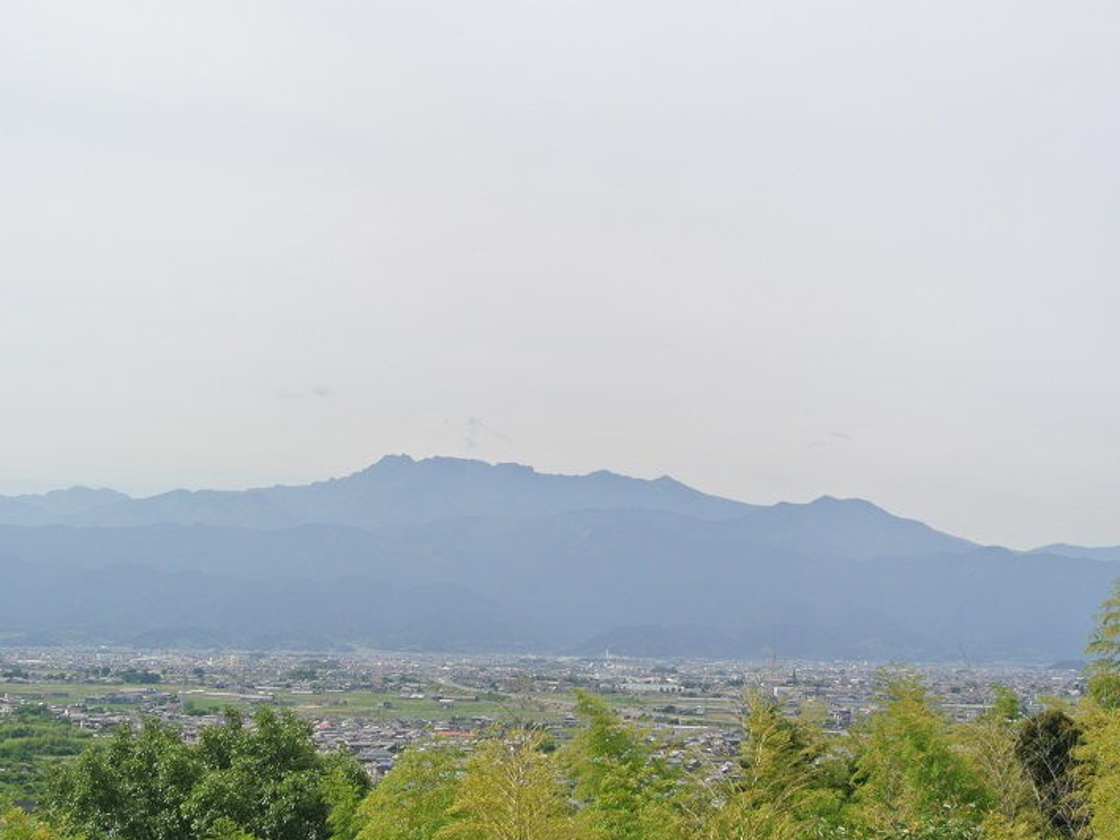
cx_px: 539
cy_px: 422
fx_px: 2427
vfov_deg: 19.6
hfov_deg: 26.0
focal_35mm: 75
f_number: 5.3
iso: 100
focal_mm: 25.9
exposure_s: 1/500
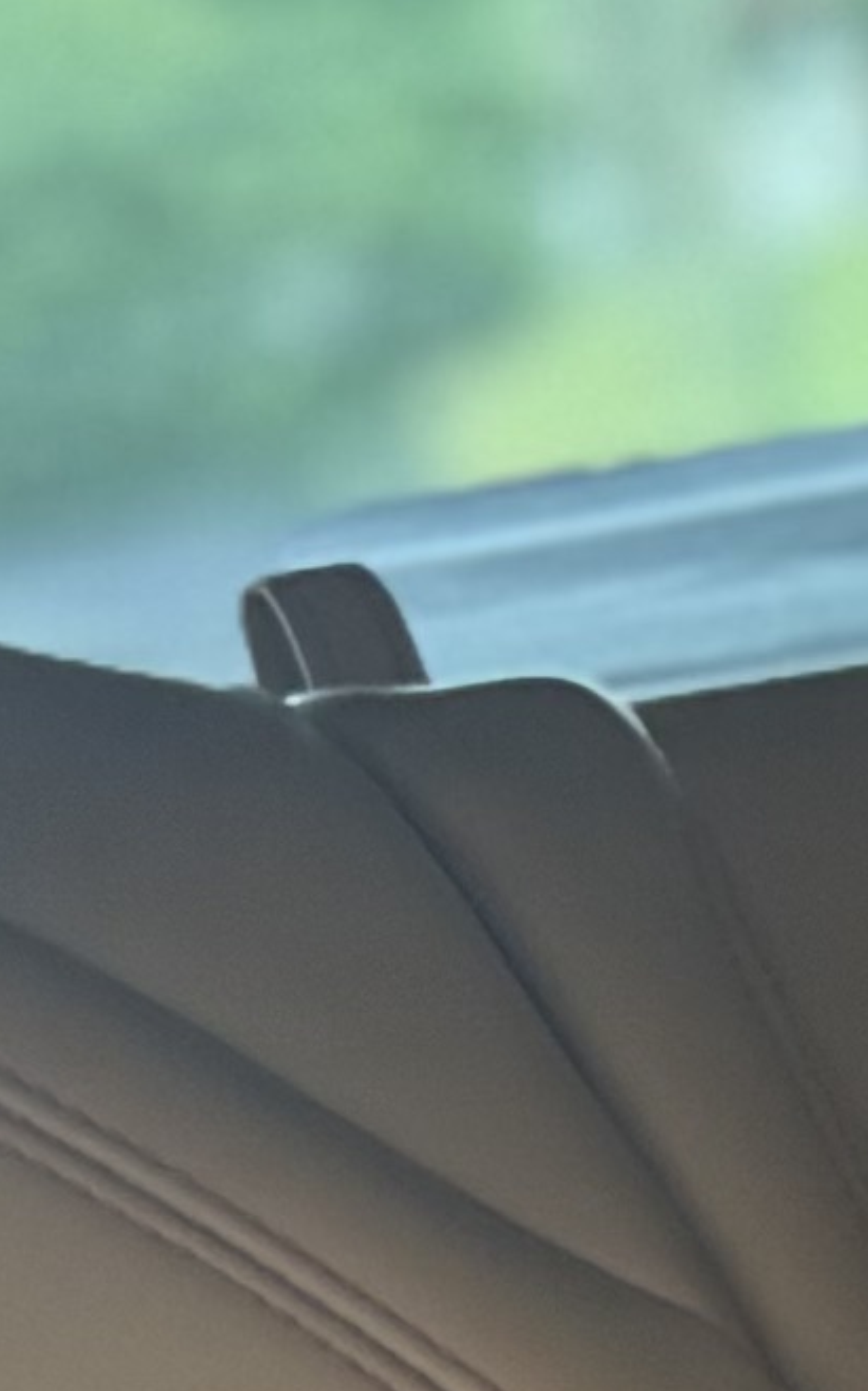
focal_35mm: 221
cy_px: 3613
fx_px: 8368
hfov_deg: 4.9
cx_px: 4332
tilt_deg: -21.8
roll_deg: +5.9
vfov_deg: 8.5
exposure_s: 1/229
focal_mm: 6.76
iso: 160
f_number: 1.78
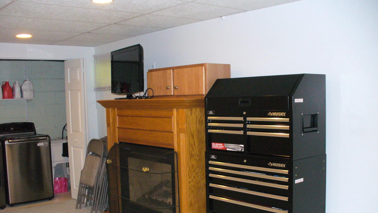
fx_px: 411
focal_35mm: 41
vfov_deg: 28.9
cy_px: 134
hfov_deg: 49.4
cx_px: 190
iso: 320
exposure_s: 1/30
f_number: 2.8
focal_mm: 6.1
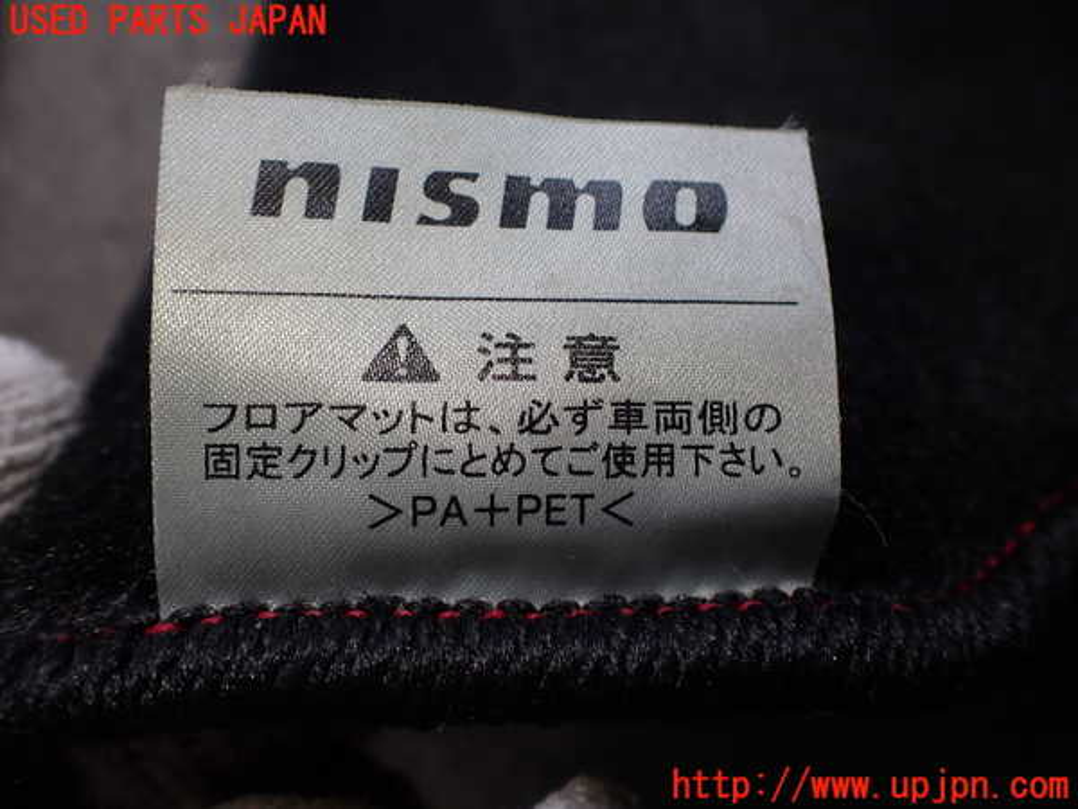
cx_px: 539
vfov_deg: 46.8
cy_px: 404
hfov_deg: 60.0
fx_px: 934
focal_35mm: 30
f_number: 2.3
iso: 100
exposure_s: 1/200
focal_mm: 5.4
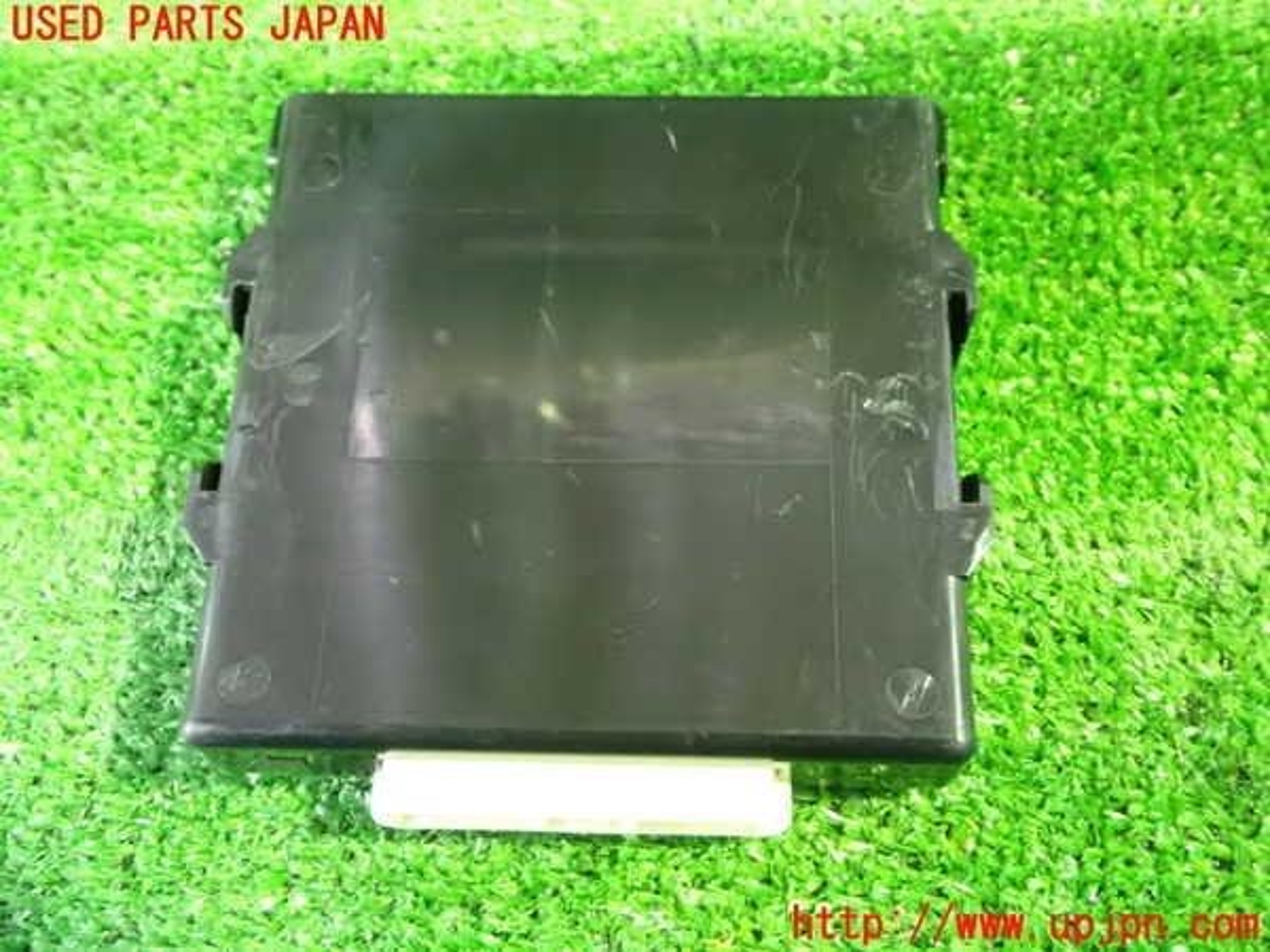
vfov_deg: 37.7
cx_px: 635
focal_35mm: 38
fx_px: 1394
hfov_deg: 49.0
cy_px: 476
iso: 1600
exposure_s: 1/8
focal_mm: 6.83
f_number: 3.5
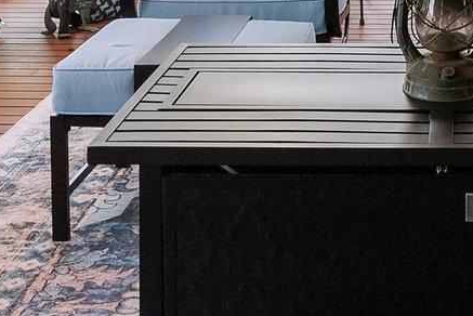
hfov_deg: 25.6
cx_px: 472
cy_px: -267
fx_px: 986
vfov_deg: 15.4
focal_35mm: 75
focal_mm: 16
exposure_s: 1/100
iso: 640
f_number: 8
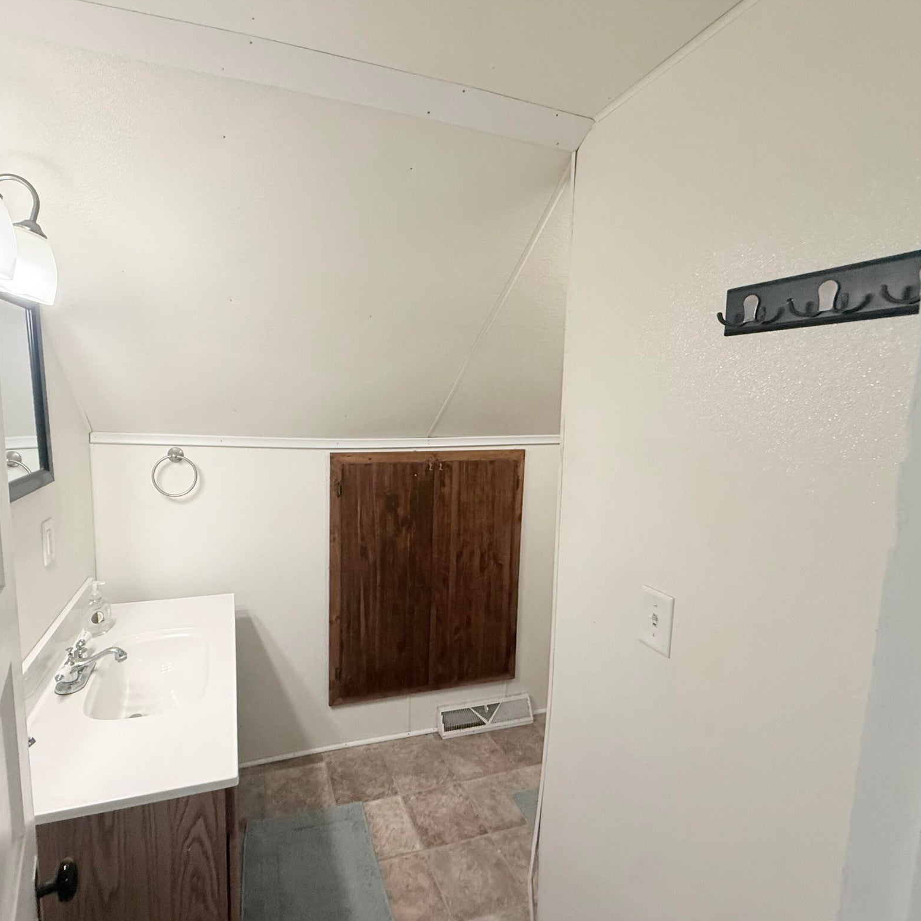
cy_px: 457
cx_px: 384
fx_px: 512
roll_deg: -0.4
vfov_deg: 84.0
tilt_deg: -7.5
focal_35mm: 17
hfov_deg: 83.3
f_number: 2.2
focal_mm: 2.22
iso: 320
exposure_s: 1/120
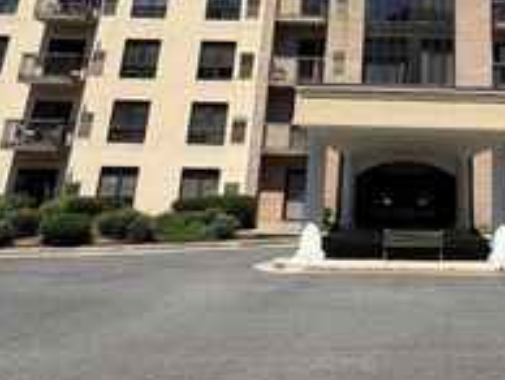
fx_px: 526
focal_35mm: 36
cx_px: 419
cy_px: 30
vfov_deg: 36.9
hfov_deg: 47.8
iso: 20
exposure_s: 1/876
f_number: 2.2
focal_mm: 2.22
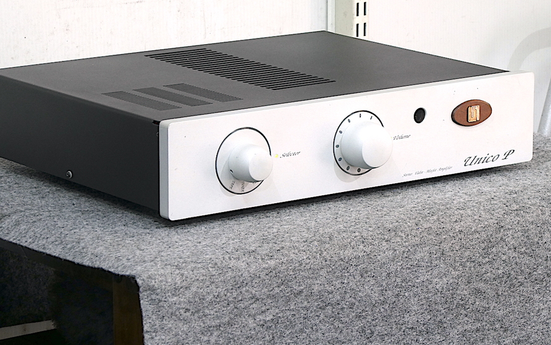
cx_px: 258
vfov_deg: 8.0
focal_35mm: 164
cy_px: 157
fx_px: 2463
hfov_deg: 12.8
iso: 100
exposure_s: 1/6
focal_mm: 25.6
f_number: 5.4
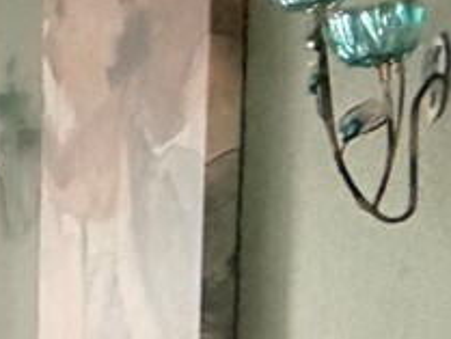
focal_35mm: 107
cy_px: 391
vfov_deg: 13.5
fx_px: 1395
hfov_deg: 10.0
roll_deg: +2.3
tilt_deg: -3.2
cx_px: -1064
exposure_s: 1/60
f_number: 2.2
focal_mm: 2.22
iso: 400
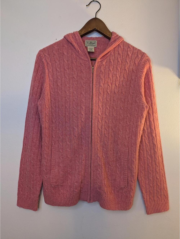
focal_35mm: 25
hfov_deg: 55.0
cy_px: 120
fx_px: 173
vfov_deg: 69.3
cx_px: 90
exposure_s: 1/24
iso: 109
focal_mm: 5.43
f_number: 1.89
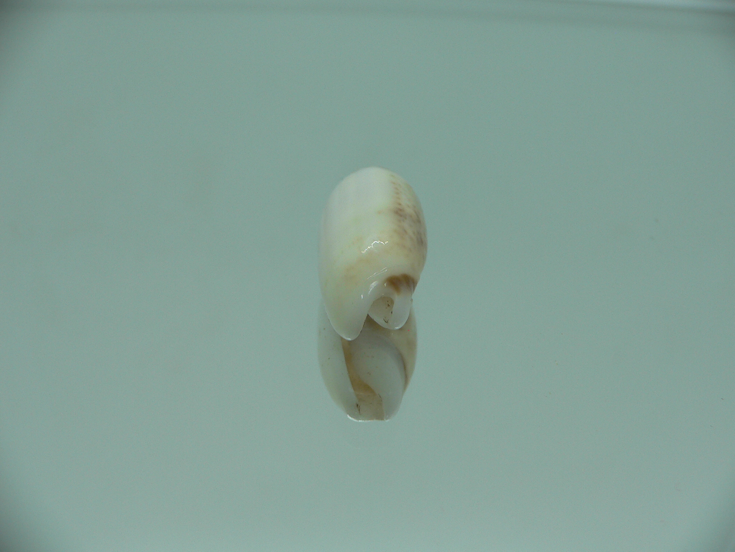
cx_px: 368
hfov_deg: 52.6
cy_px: 276
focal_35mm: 35
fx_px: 743
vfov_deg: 40.7
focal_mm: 4.6
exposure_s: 1/80
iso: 80
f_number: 2.8
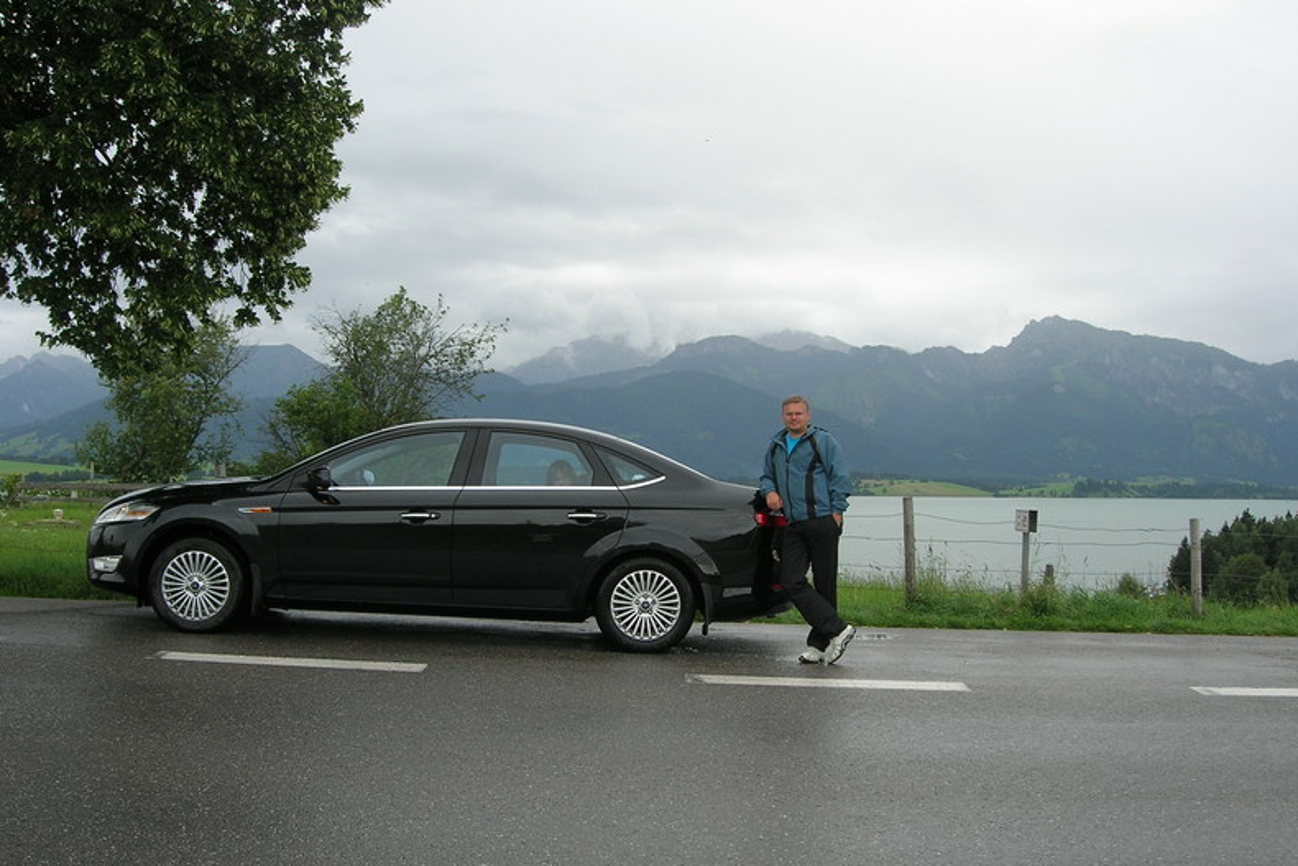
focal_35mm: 40
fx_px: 1442
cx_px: 654
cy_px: 440
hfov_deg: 48.5
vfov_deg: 33.4
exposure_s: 1/248
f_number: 4.8
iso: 64
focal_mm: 7.8
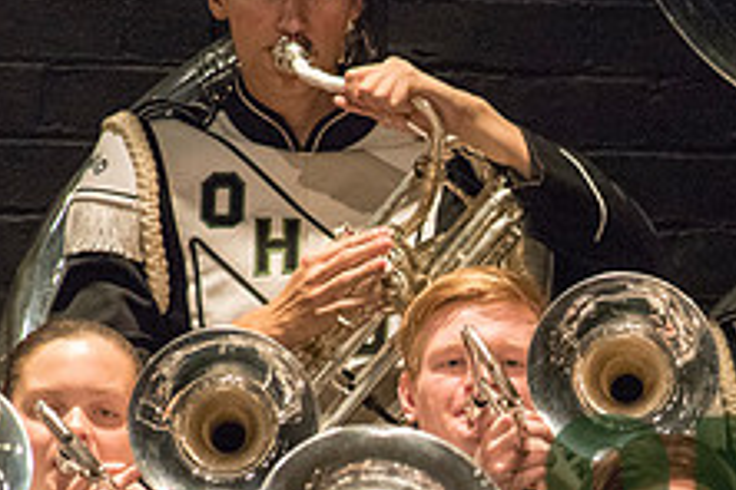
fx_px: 32034
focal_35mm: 1567
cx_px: 796
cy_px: 571
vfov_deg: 0.9
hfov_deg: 1.3
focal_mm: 600
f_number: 5.6
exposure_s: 1/320
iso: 4000
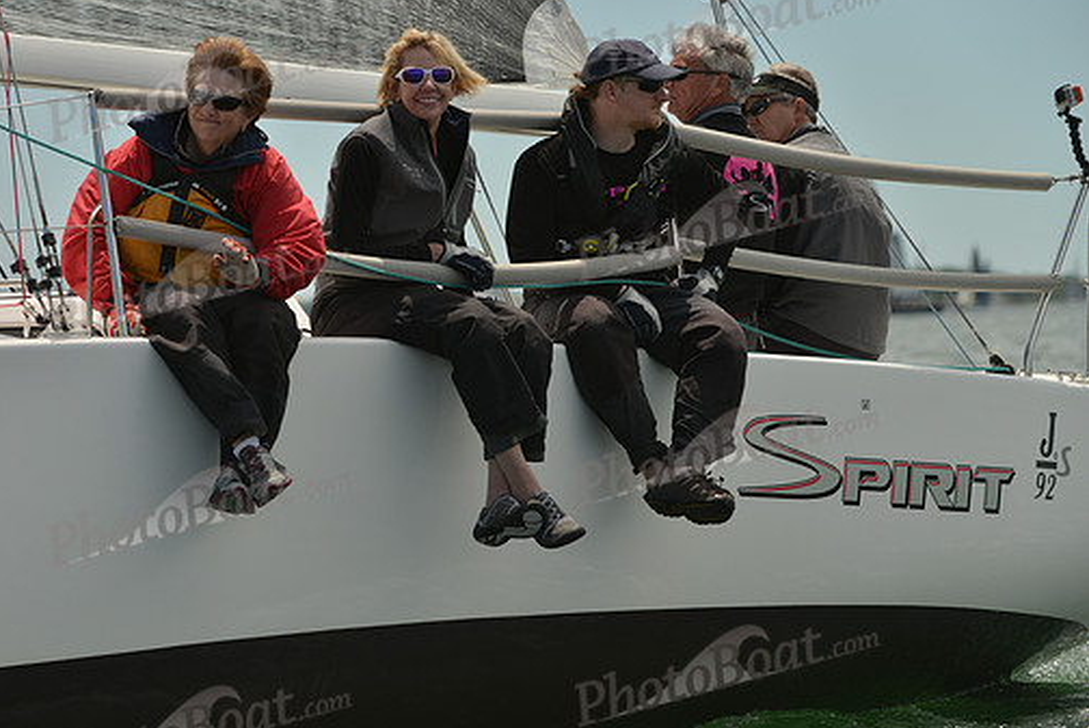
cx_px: 465
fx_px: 6963
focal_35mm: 230
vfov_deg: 6.0
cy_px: 368
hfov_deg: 8.9
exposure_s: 1/1000
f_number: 6.3
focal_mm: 200
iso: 200
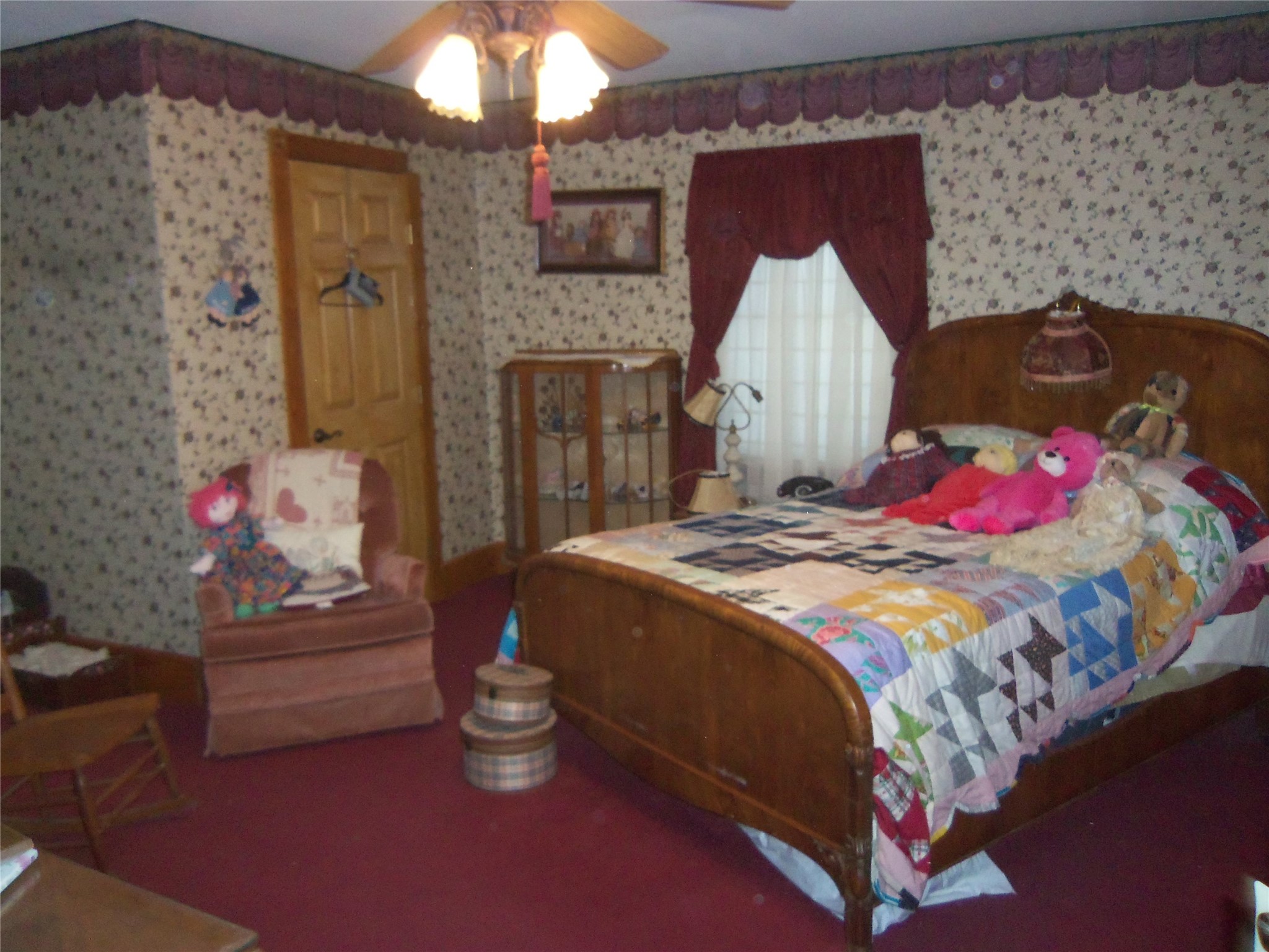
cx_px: 634
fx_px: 1026
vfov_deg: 49.7
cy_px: 476
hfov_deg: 63.4
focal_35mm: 28
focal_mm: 5.1
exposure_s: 1/40
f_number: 3.9
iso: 400
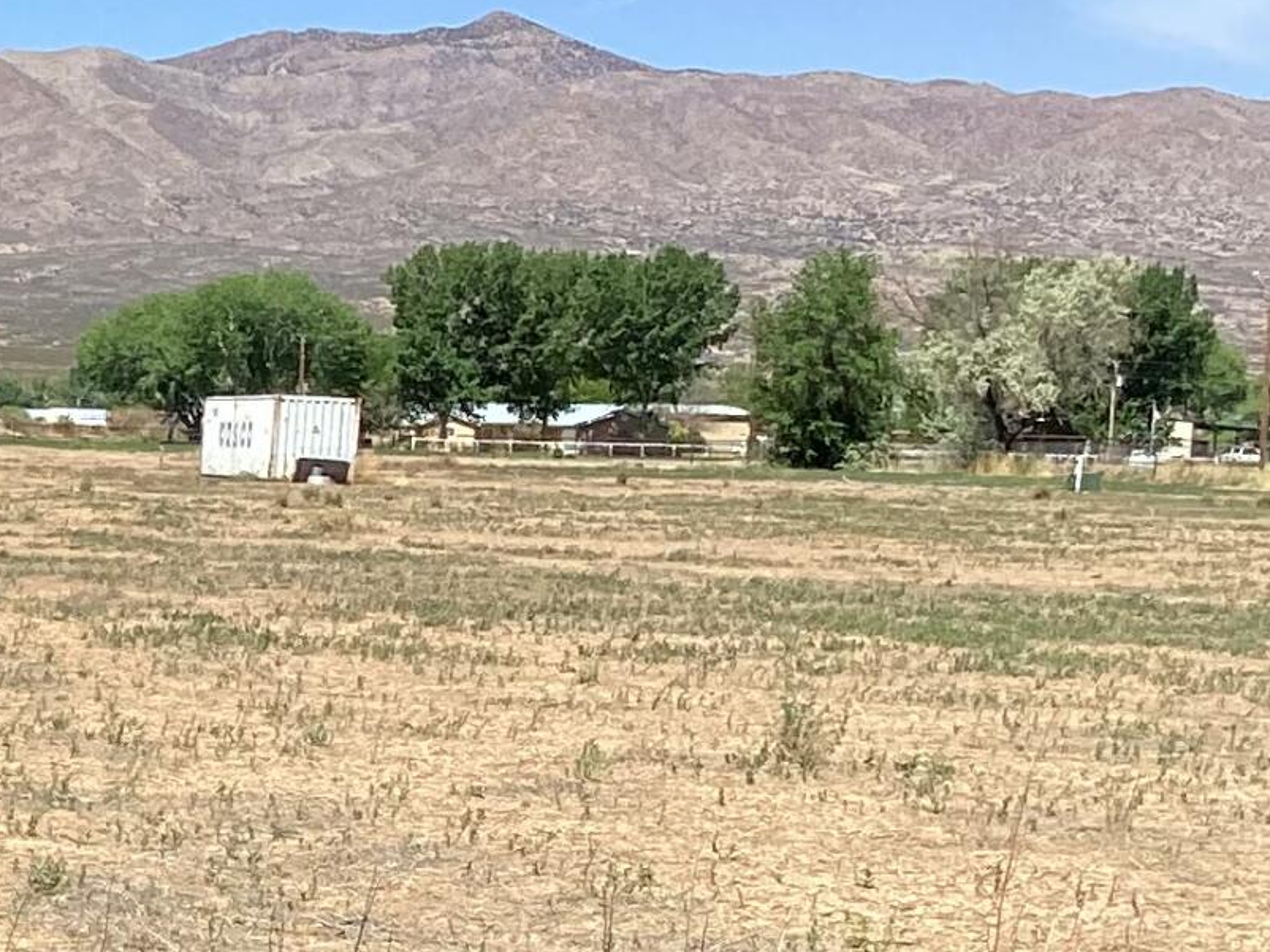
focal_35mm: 116
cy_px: 833
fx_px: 4255
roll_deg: -1.7
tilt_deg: -5.0
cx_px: -686
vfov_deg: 12.7
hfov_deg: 15.5
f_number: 2.4
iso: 25
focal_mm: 3.3
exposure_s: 1/1217
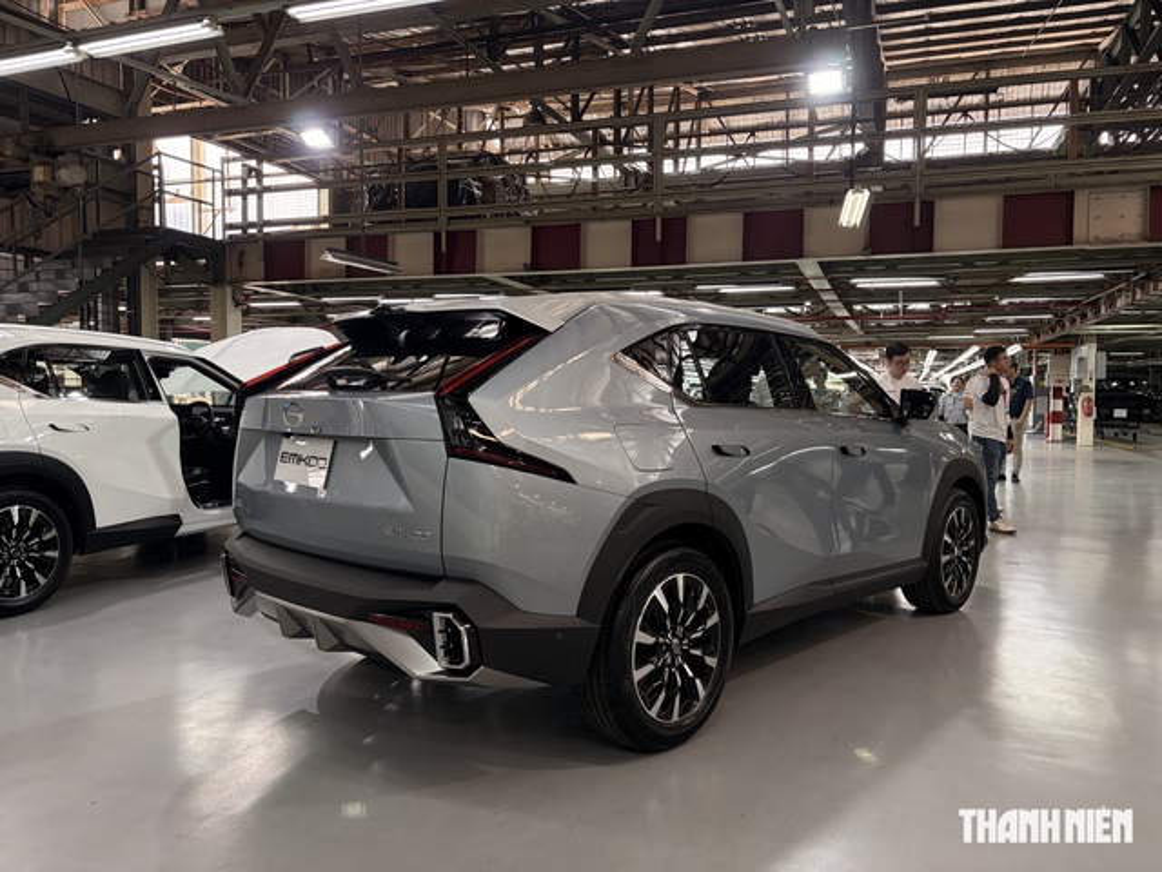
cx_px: 581
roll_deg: -0.5
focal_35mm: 26
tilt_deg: -2.1
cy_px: 436
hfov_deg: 67.3
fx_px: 873
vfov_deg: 53.1
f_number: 1.6
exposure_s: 1/100
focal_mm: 5.96
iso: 200
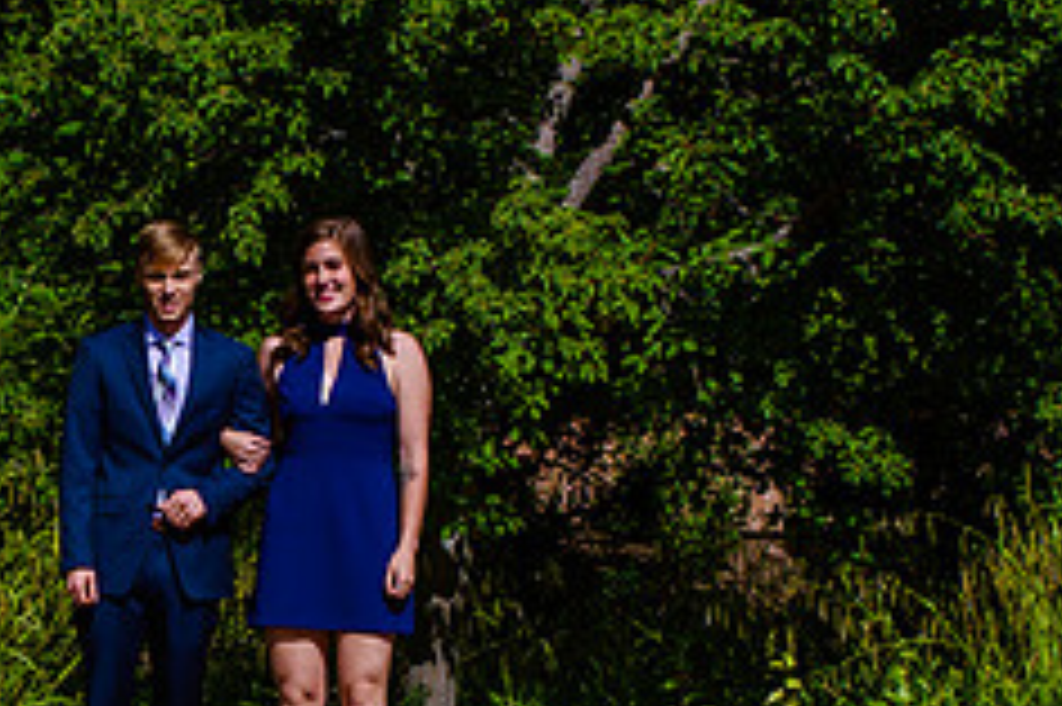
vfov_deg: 4.6
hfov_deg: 6.9
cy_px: 550
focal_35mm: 299
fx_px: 8814
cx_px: 34
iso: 200
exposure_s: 1/800
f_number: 8
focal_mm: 116
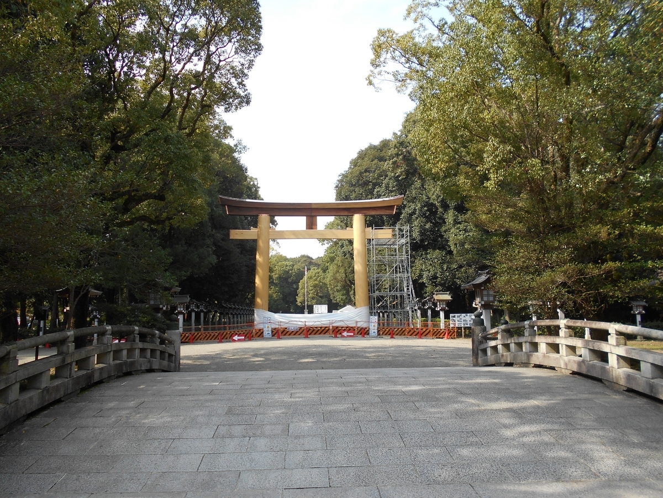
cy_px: 249
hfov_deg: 67.3
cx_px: 332
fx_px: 498
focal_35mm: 26
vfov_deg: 53.1
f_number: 3.2
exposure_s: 1/320
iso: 80
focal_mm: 4.6
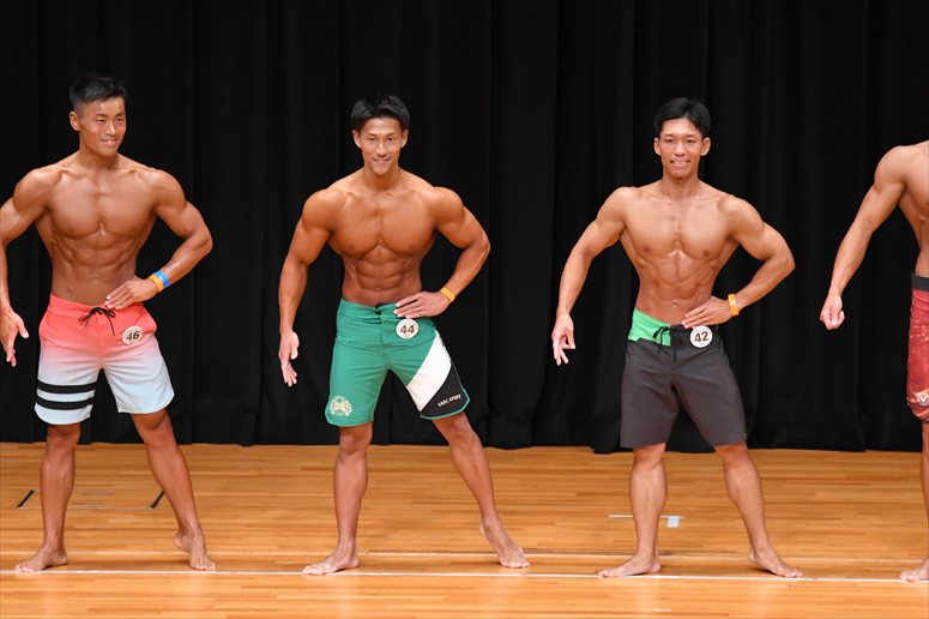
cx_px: 464
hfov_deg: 7.6
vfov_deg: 5.1
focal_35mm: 270
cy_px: 310
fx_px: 6964
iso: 4000
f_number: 5.6
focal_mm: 180
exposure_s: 1/400
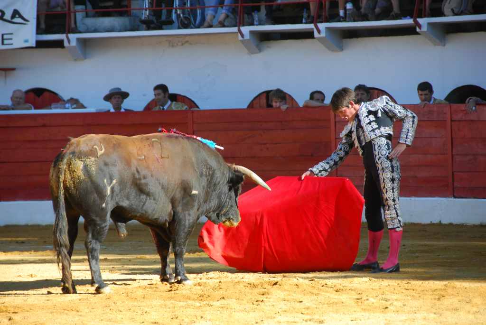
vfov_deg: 5.4
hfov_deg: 8.1
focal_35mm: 255
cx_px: 243
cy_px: 162
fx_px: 3446
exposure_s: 1/500
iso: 500
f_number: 5.6
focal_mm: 170
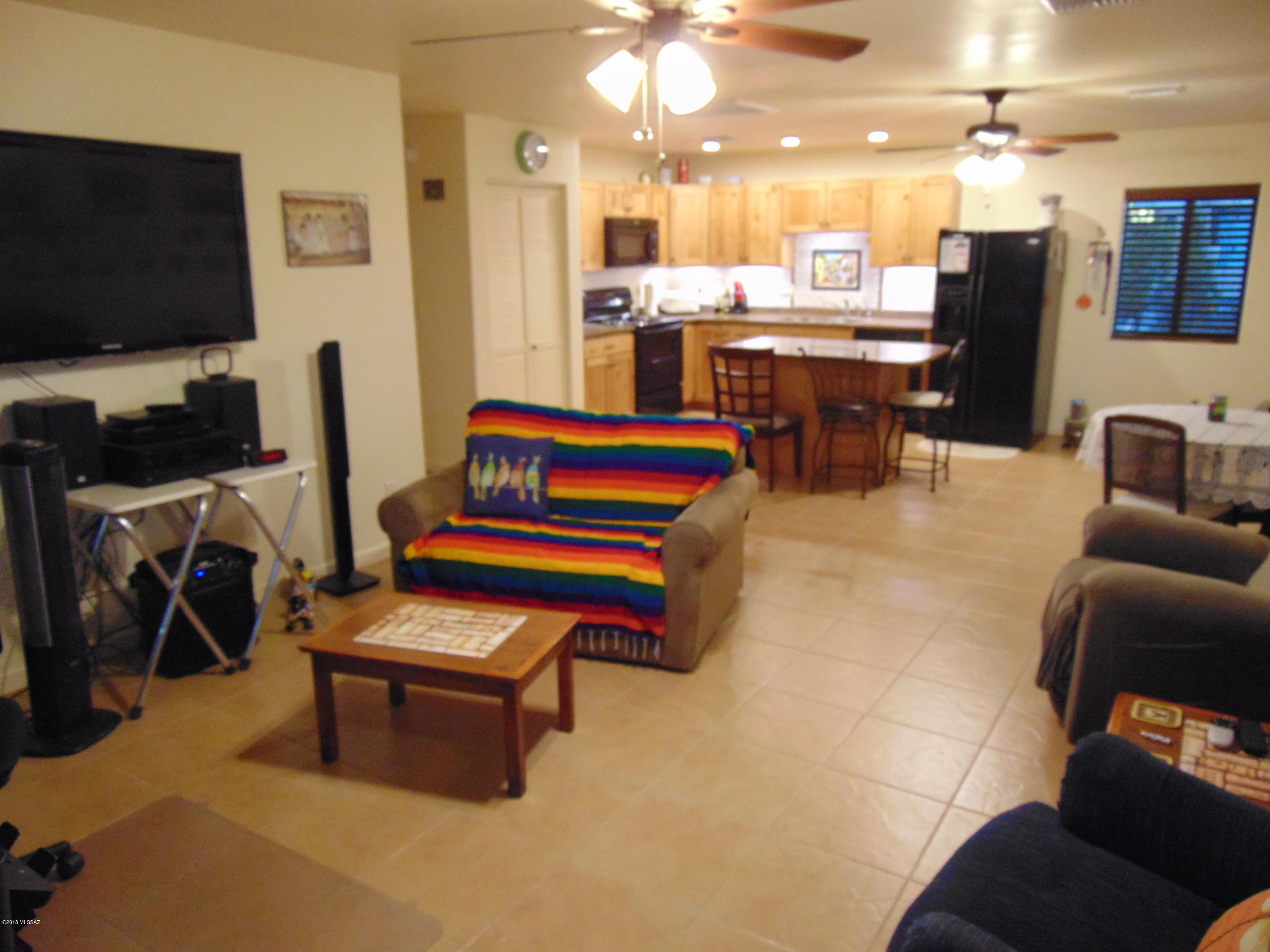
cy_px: 476
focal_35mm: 25
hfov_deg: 69.4
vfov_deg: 54.9
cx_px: 635
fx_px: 917
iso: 400
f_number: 3
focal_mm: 4.5
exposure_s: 1/20
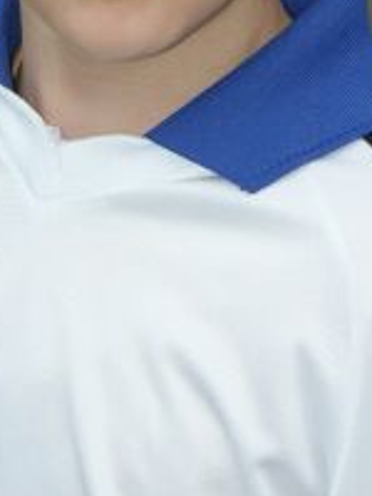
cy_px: -6
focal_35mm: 325
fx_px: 4657
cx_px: 102
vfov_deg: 6.1
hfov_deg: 4.6
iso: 200
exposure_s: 1/250
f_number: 3.5
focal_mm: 30.98
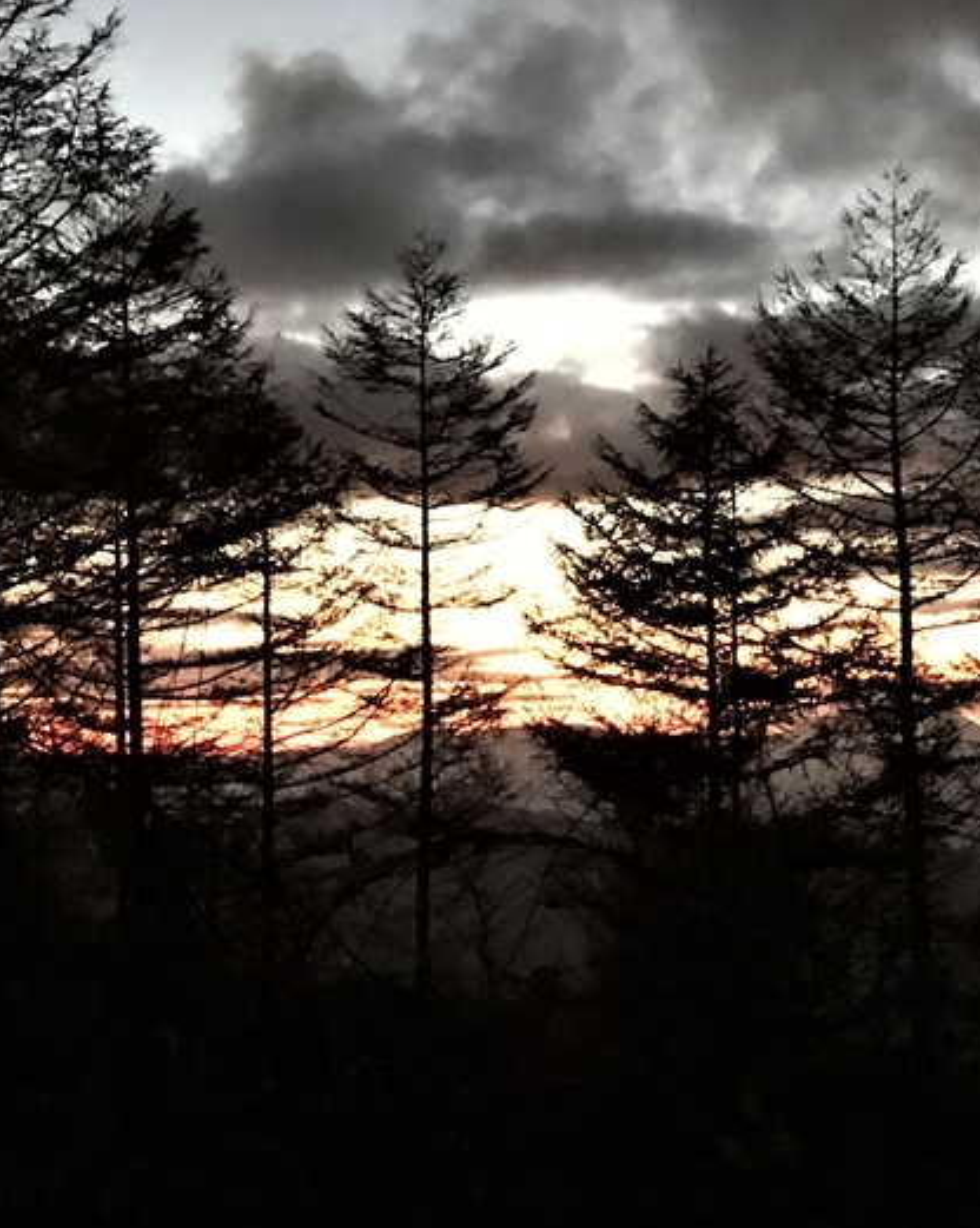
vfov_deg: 30.0
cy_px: 608
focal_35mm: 63
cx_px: 827
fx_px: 2287
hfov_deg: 23.7
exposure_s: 1/4
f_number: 1.8
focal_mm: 3.99
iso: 160
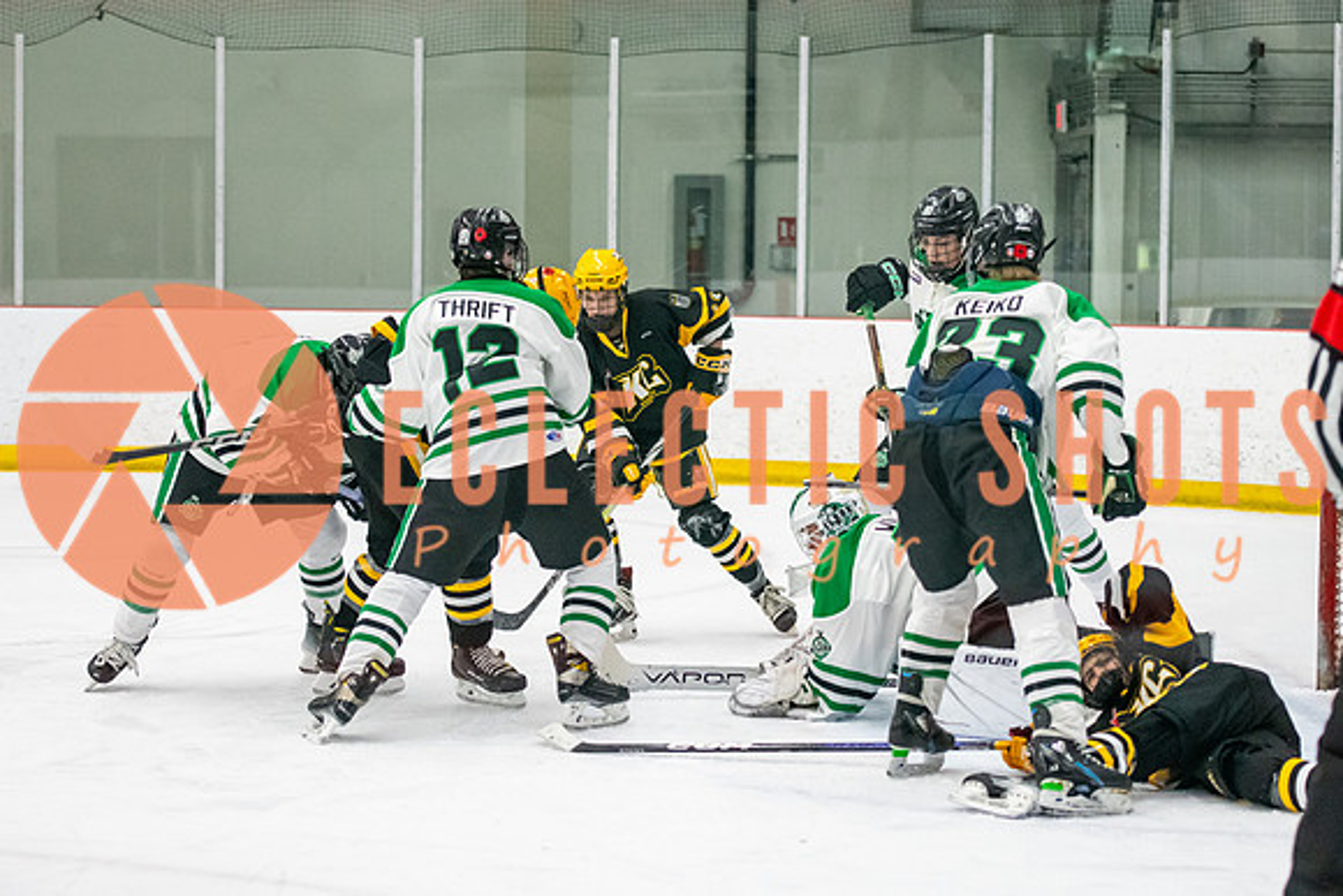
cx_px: 775
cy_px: 448
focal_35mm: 112
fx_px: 4168
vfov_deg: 12.3
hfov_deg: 18.3
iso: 4000
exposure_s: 1/800
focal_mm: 75
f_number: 2.8
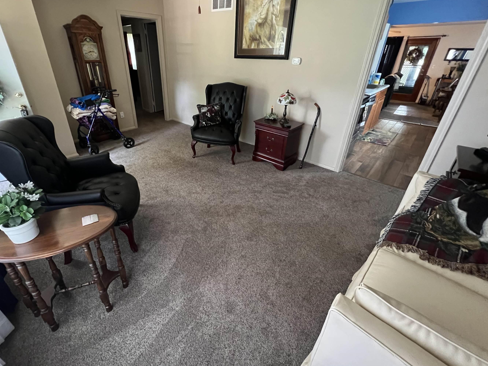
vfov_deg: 81.5
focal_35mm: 15
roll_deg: +0.0
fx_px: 211
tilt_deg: -26.9
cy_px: 165
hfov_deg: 97.8
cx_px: 217
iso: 1000
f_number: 1.8
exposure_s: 1/60
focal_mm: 1.57
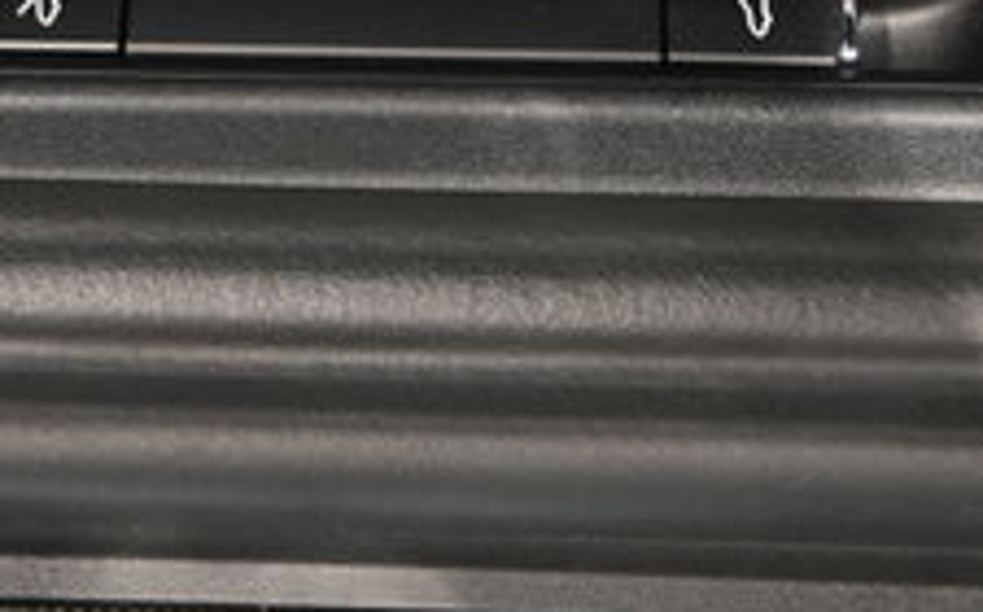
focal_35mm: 102
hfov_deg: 20.4
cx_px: 347
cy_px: 232
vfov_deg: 12.8
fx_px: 2726
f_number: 3.8
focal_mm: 19.5
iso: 500
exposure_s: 1/30
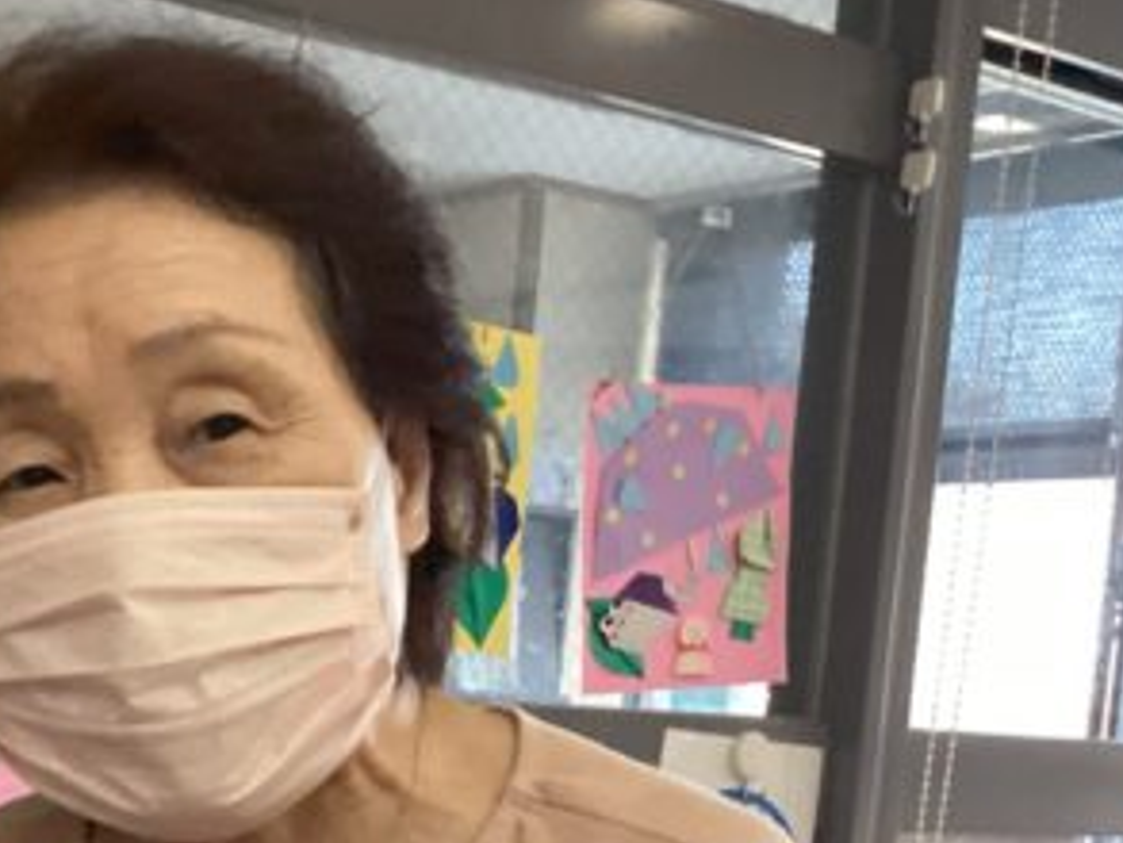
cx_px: 65
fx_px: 2402
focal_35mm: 74
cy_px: 994
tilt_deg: -10.9
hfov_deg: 25.3
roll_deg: -2.3
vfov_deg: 18.9
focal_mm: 3.3
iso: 400
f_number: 2.4
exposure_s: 1/60
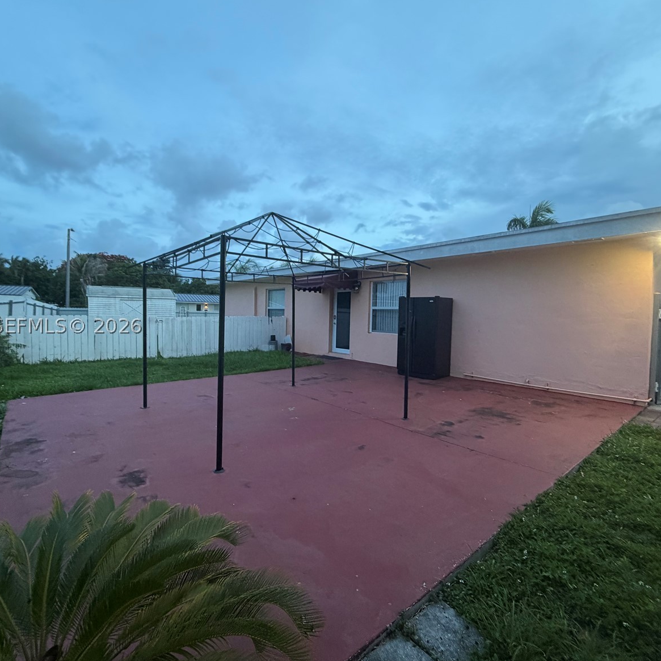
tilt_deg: -1.9
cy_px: 326
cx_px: 315
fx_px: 367
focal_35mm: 17
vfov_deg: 84.0
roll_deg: -1.5
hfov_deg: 83.9
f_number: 2.2
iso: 320
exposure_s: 1/60
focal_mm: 2.22
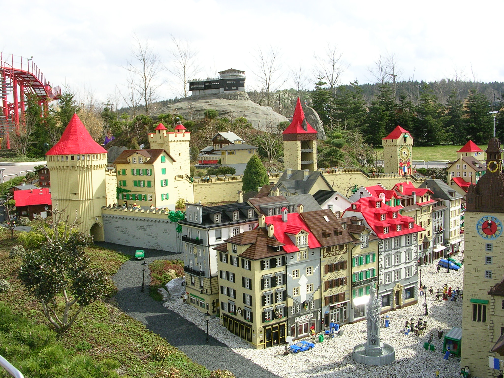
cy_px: 189
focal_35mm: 38
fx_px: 553
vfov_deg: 37.7
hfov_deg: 49.0
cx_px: 252
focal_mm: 5.8
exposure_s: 1/268
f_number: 5.6
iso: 71
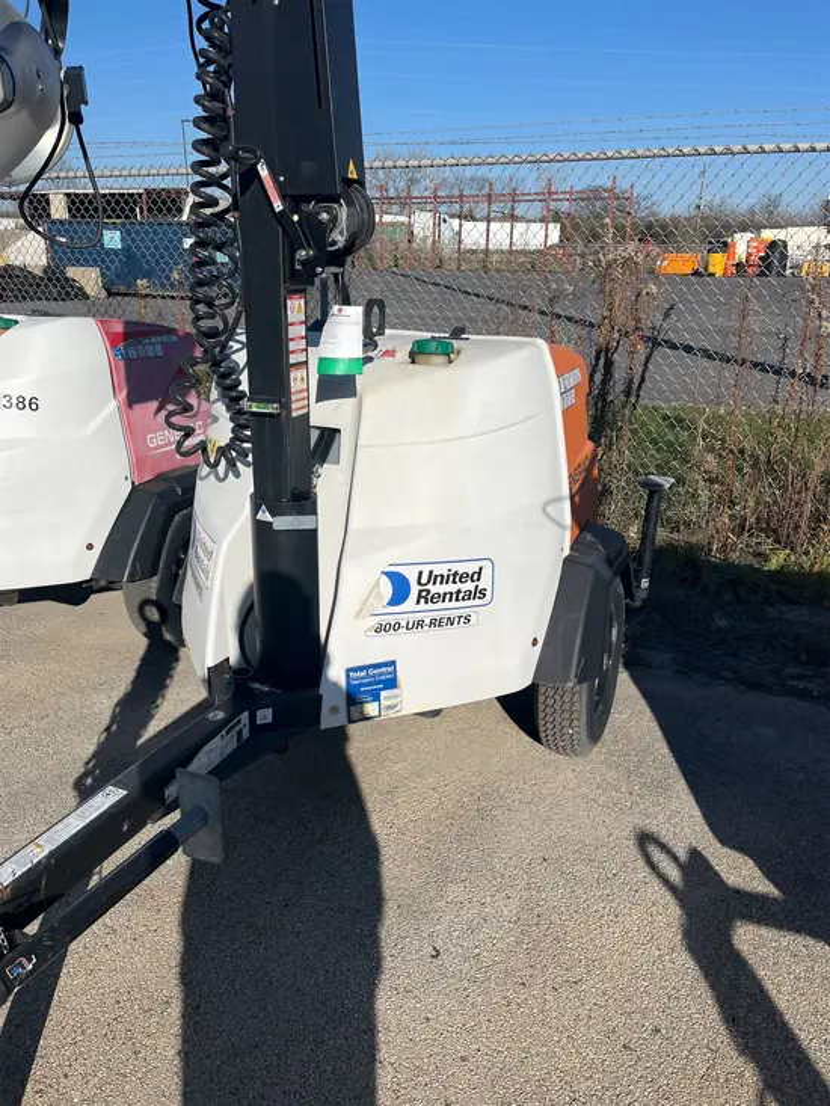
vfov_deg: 67.3
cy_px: 553
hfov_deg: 53.1
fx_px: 831
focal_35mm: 26
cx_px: 415
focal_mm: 5.1
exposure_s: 1/6897
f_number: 1.6
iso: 50
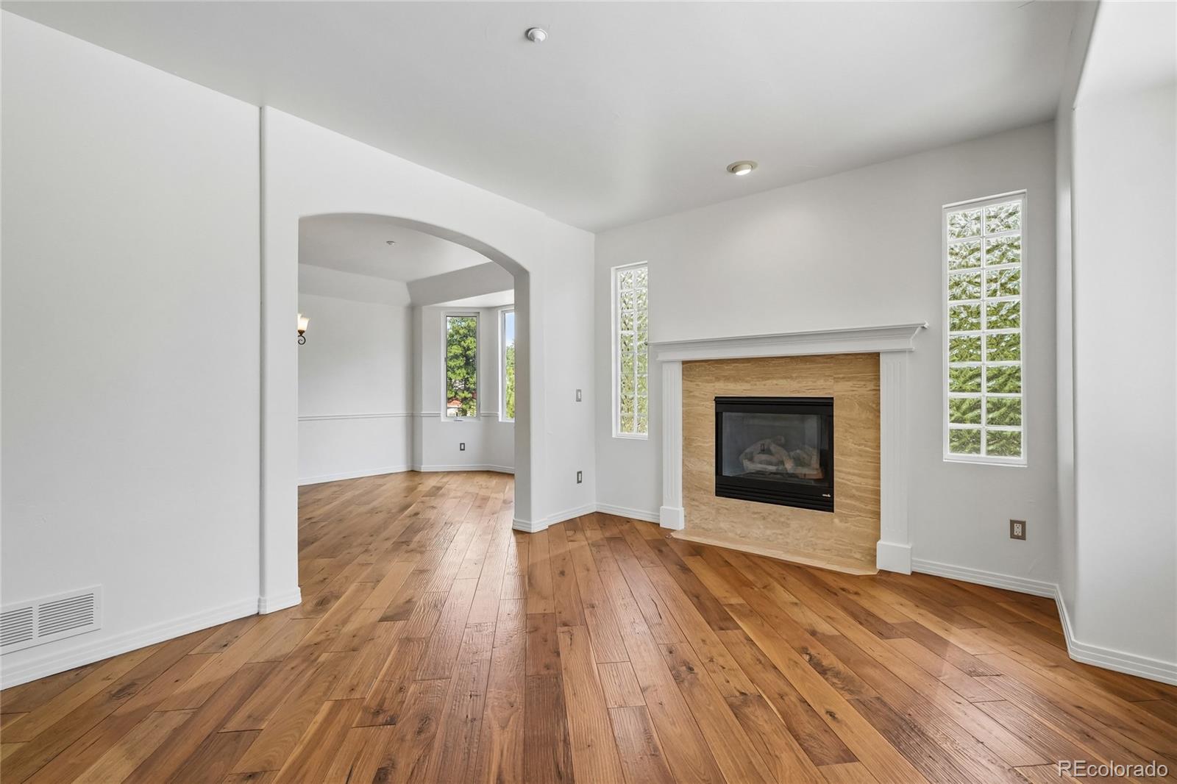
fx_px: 490
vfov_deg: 77.3
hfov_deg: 100.4
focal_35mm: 15
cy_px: 392
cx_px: 588
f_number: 8
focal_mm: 10
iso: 800
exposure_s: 1/20
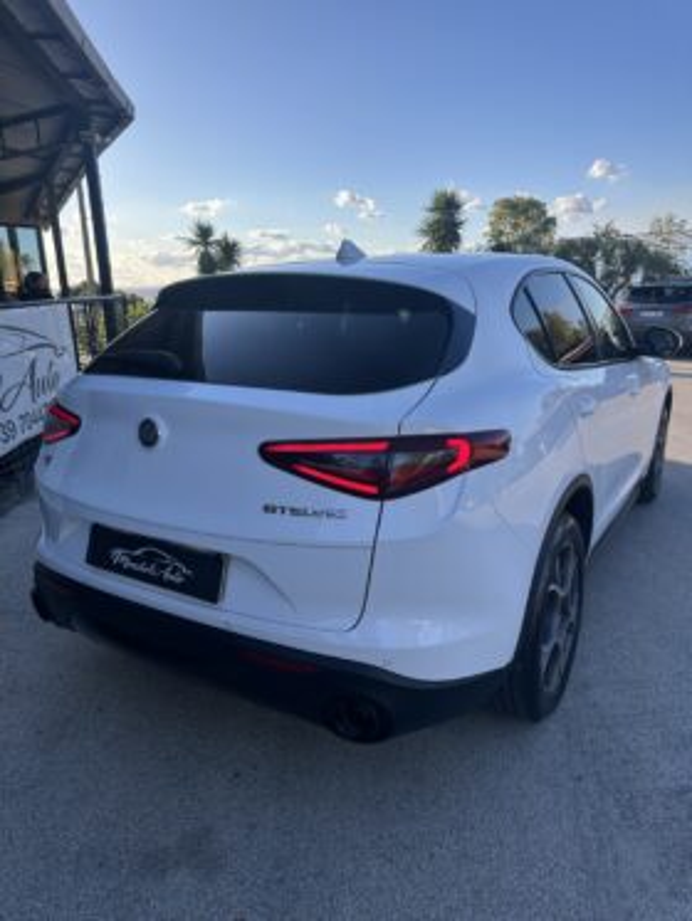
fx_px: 639
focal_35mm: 24
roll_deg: +1.1
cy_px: 460
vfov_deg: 71.6
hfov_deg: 56.8
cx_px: 346
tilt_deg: -14.0
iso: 80
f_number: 1.78
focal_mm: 6.86
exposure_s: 1/2469
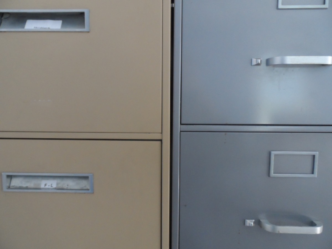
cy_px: 124
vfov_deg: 56.8
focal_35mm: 24
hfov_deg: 71.6
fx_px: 230
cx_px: 166
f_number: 3.2
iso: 400
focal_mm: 4
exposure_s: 1/30
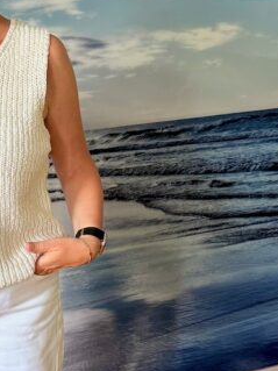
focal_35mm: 77
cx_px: -58
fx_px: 825
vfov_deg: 25.2
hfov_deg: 18.1
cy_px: 244
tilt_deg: -17.8
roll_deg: +1.9
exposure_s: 1/95
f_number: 1.78
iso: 200
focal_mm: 6.76
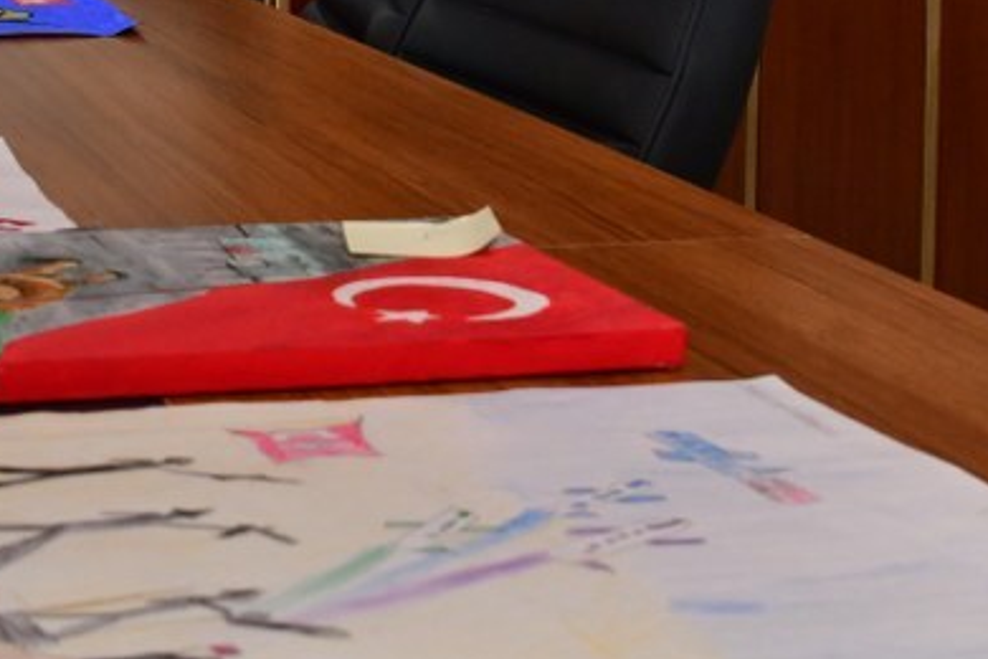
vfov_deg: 13.7
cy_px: -144
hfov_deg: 20.1
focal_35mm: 97
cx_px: -90
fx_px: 2662
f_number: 7.1
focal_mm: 24
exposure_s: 1/60
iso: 1000
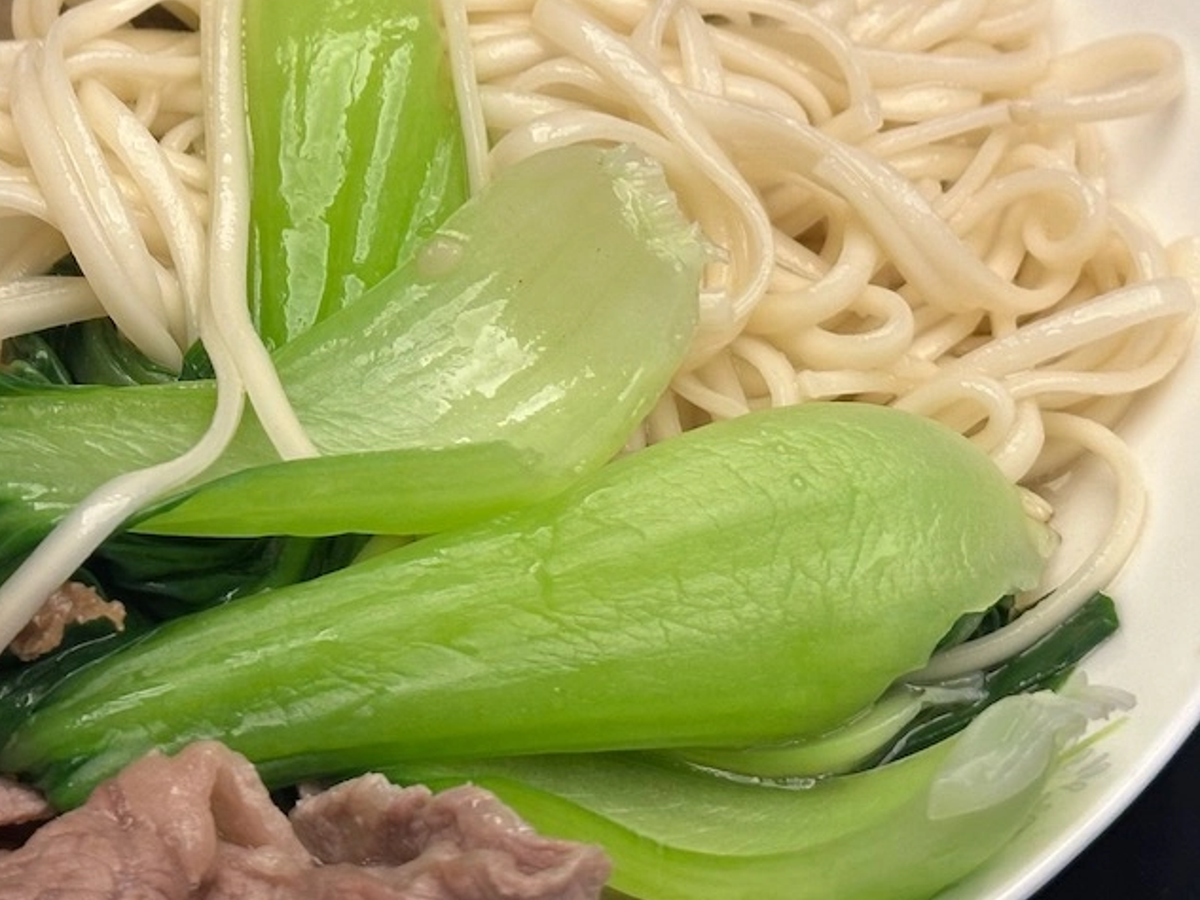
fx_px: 3363
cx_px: 201
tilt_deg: -46.9
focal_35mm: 97
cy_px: 324
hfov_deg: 20.0
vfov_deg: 15.2
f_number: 1.8
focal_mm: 6.9
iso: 125
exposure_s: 1/60
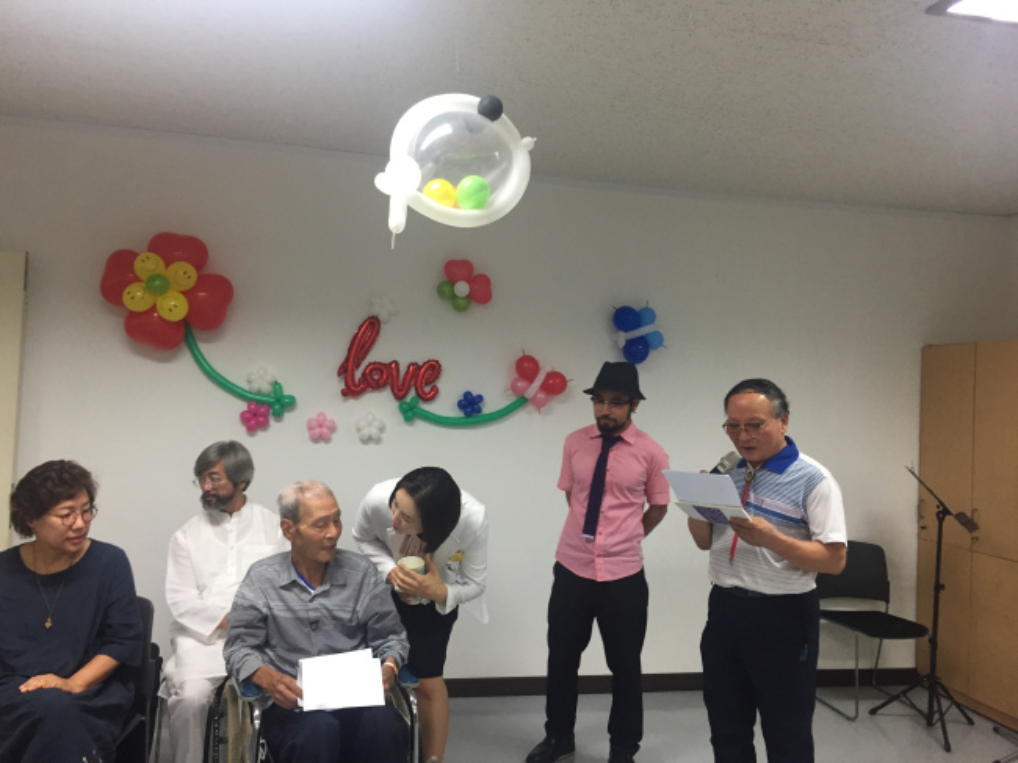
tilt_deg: +0.8
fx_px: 853
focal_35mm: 29
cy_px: 382
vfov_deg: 48.2
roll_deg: -3.6
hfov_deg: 61.7
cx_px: 509
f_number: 2.2
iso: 100
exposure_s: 1/30
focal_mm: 4.15
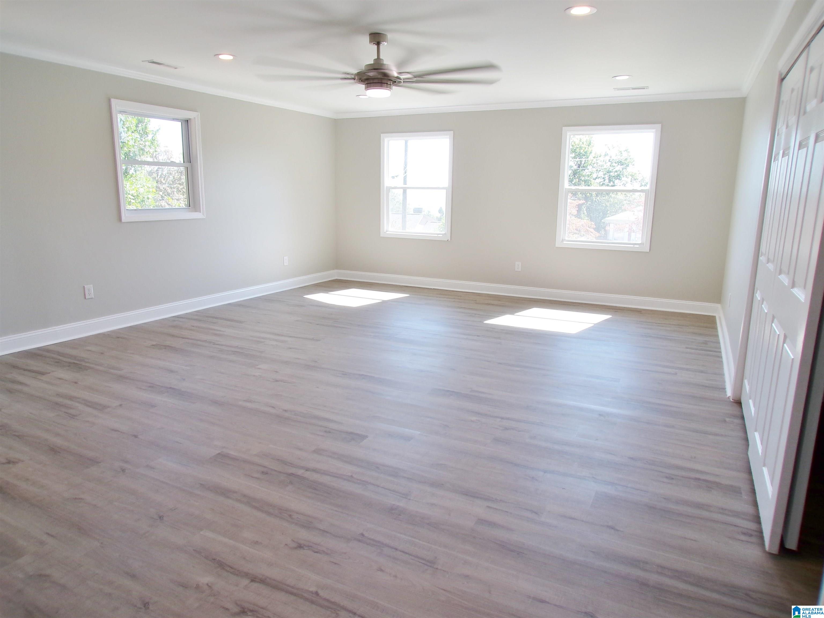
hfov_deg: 71.6
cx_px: 412
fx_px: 571
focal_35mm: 24
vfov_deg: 56.8
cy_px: 309
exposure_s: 1/40
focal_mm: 4.3
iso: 100
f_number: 4.4
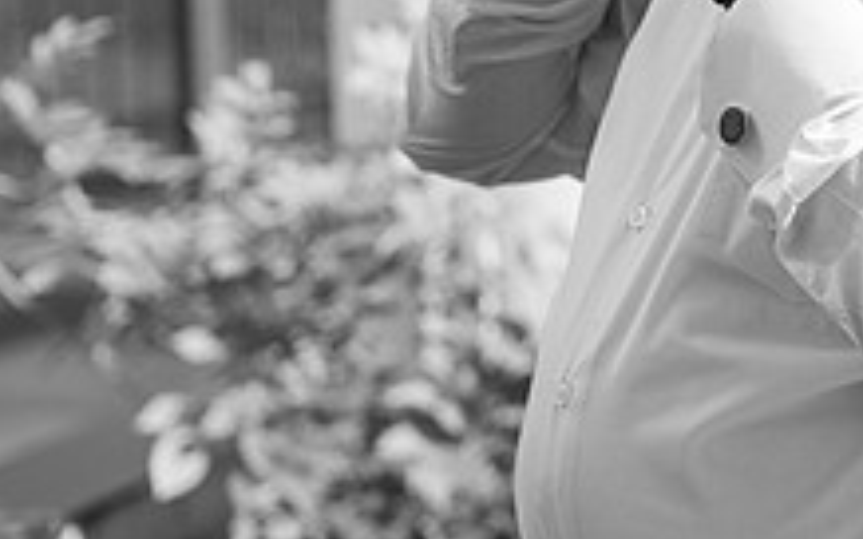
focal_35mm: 124
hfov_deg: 16.0
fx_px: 2915
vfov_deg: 10.4
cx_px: 1132
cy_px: -109
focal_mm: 55
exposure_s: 1/3500
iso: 160
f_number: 2.8
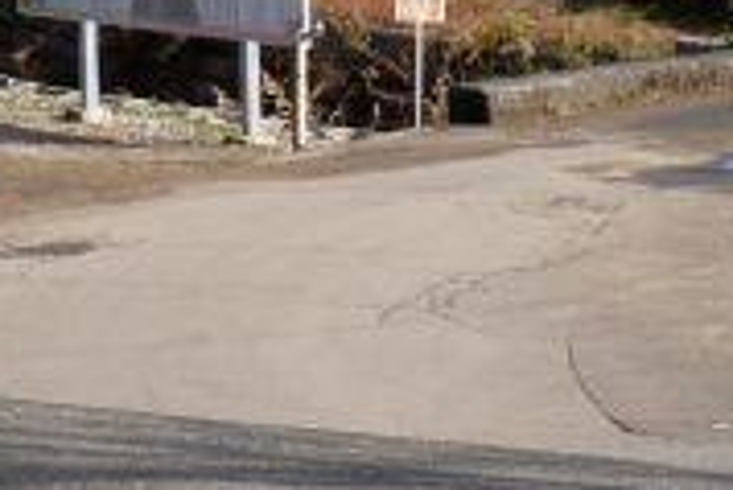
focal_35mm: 217
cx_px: -169
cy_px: -667
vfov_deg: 6.1
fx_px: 4422
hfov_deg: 9.3
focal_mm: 28.9
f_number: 14
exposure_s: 1/80
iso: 200
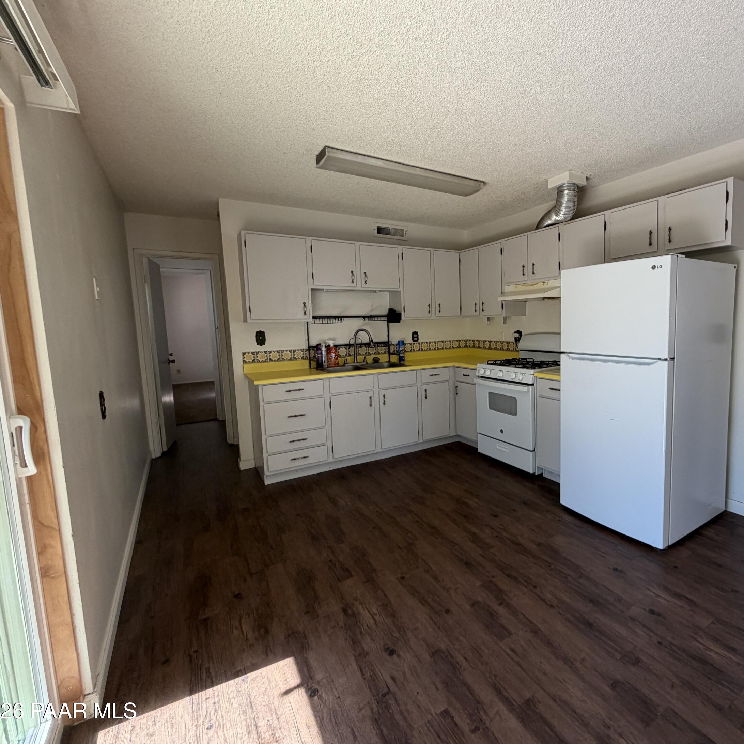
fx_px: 413
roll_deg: +1.5
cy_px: 363
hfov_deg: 82.2
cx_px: 470
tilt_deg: -6.0
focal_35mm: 17
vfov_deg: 84.0
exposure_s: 1/121
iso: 160
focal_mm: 2.22
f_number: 2.2
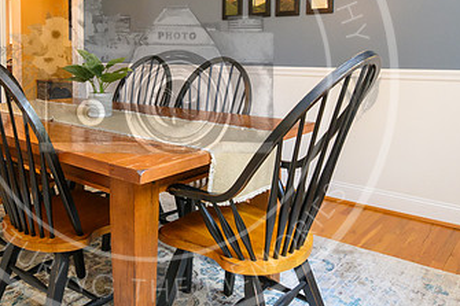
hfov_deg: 58.0
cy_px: 81
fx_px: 409
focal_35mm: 32
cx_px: 171
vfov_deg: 40.1
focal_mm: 17
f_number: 5.6
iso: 2800
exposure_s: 1/100
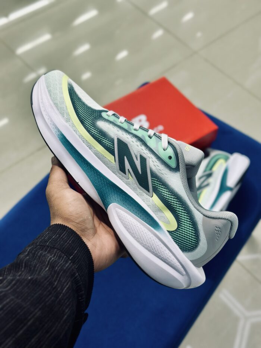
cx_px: 130
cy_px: 174
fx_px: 482
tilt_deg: -54.5
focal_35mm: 48
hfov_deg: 30.3
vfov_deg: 39.7
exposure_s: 1/213
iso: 80
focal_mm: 6.86
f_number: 1.78
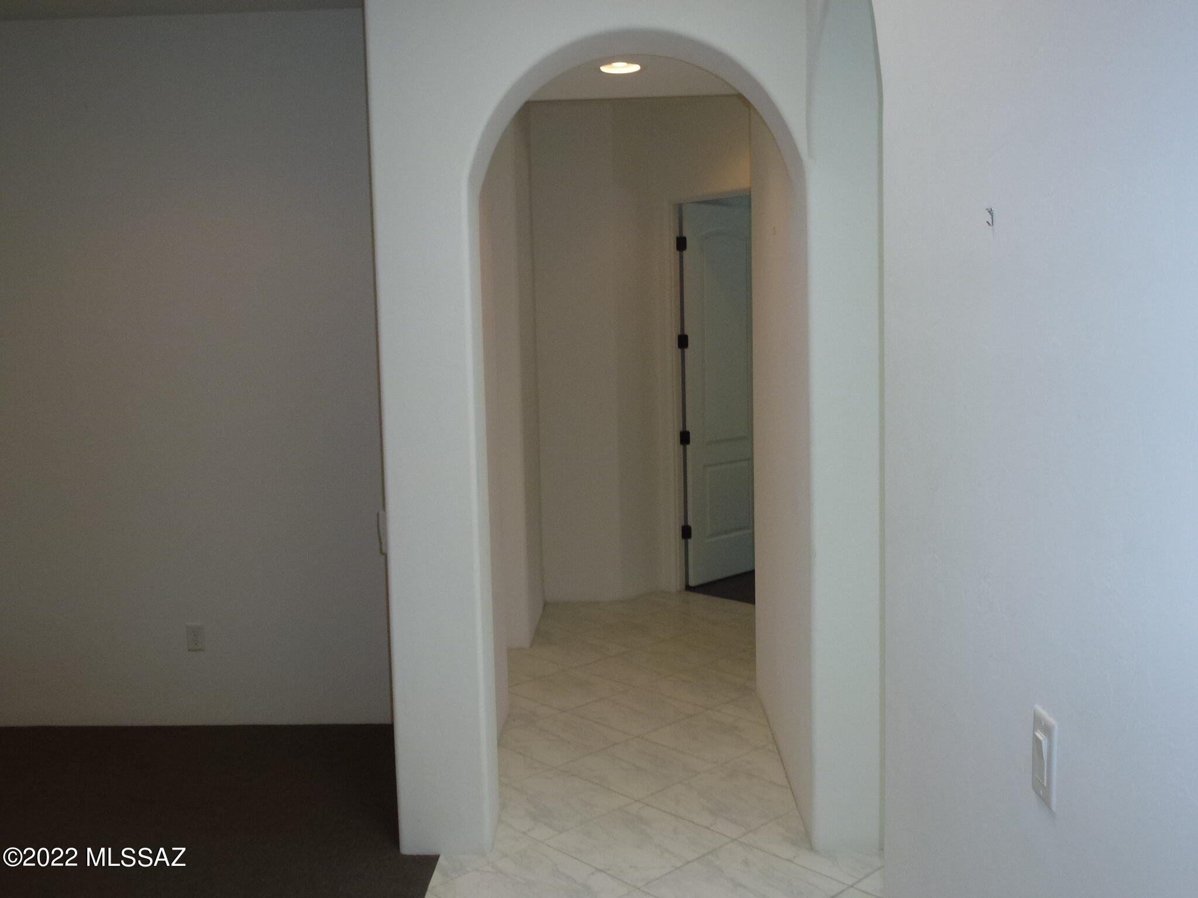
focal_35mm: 30
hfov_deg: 60.0
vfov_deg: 46.8
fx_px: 1038
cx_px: 599
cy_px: 449
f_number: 3.5
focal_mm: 5.4
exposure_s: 1/60
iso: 200
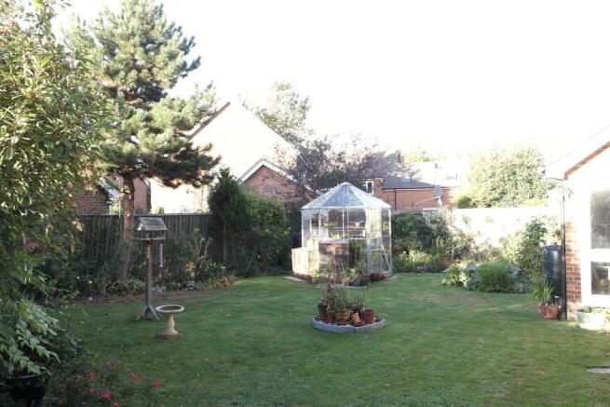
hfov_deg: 61.9
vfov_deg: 43.6
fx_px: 508
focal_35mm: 30
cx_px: 305
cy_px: 204
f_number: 5
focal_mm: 20
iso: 200
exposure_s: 1/100
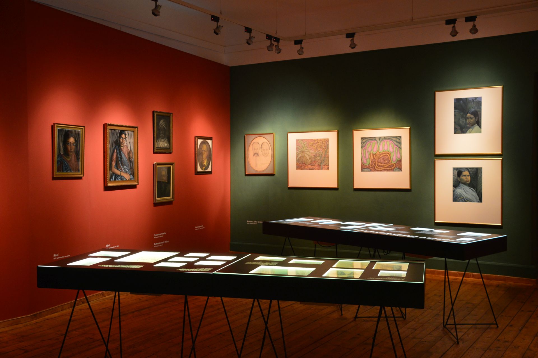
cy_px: 179
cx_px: 269
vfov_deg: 36.8
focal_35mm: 36
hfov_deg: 53.2
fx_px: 538
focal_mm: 24
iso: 800
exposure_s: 1/15
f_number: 4.5
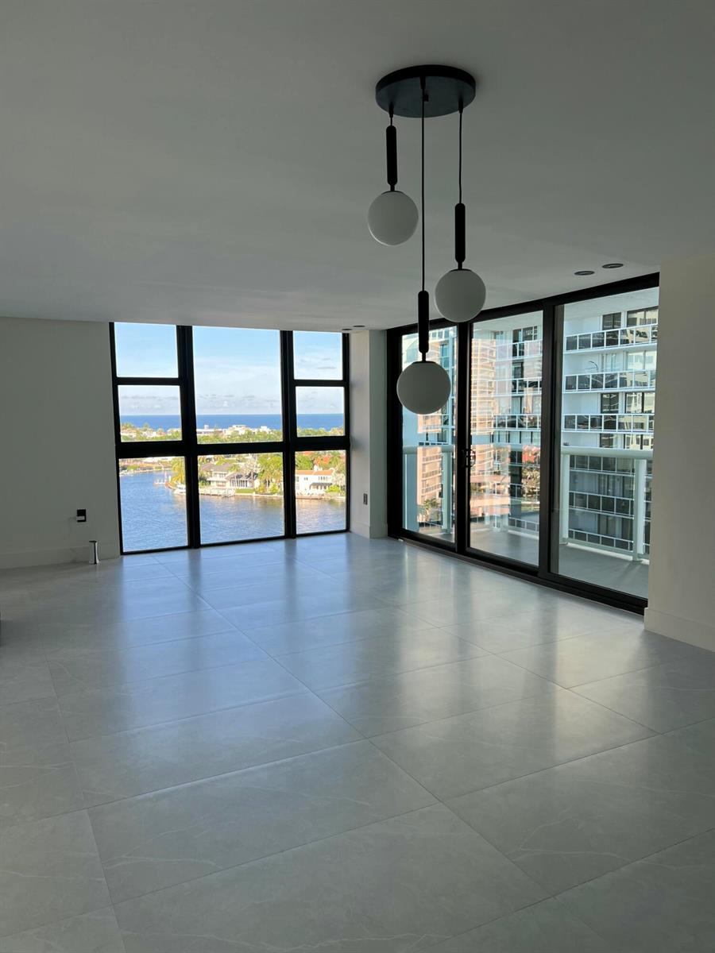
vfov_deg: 67.3
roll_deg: +0.5
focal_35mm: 26
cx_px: 358
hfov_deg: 53.1
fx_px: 716
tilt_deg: -5.3
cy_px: 476
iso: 50
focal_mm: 5.7
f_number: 1.5
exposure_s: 1/604
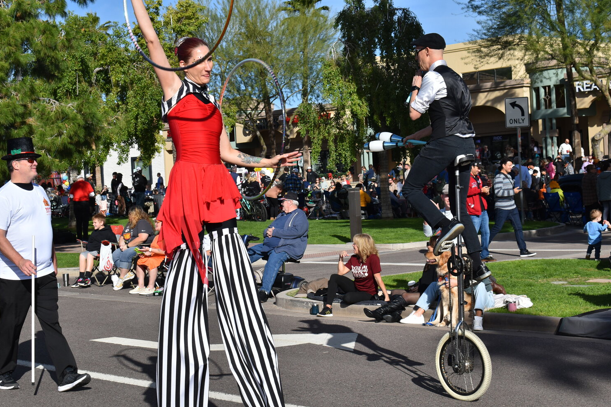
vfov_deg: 19.5
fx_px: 1188
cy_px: 205
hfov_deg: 28.8
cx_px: 309
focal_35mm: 70
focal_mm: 46
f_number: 11
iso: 200
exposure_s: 1/500
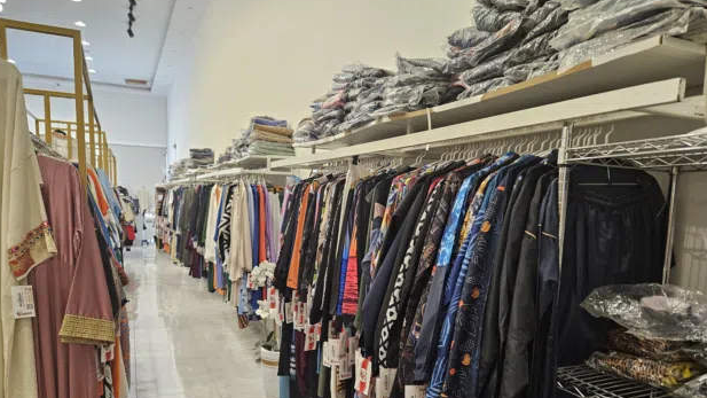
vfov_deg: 43.7
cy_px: 267
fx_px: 487
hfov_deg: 71.9
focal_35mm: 26
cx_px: 351
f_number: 1.8
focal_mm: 5.4
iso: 320
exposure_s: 1/142
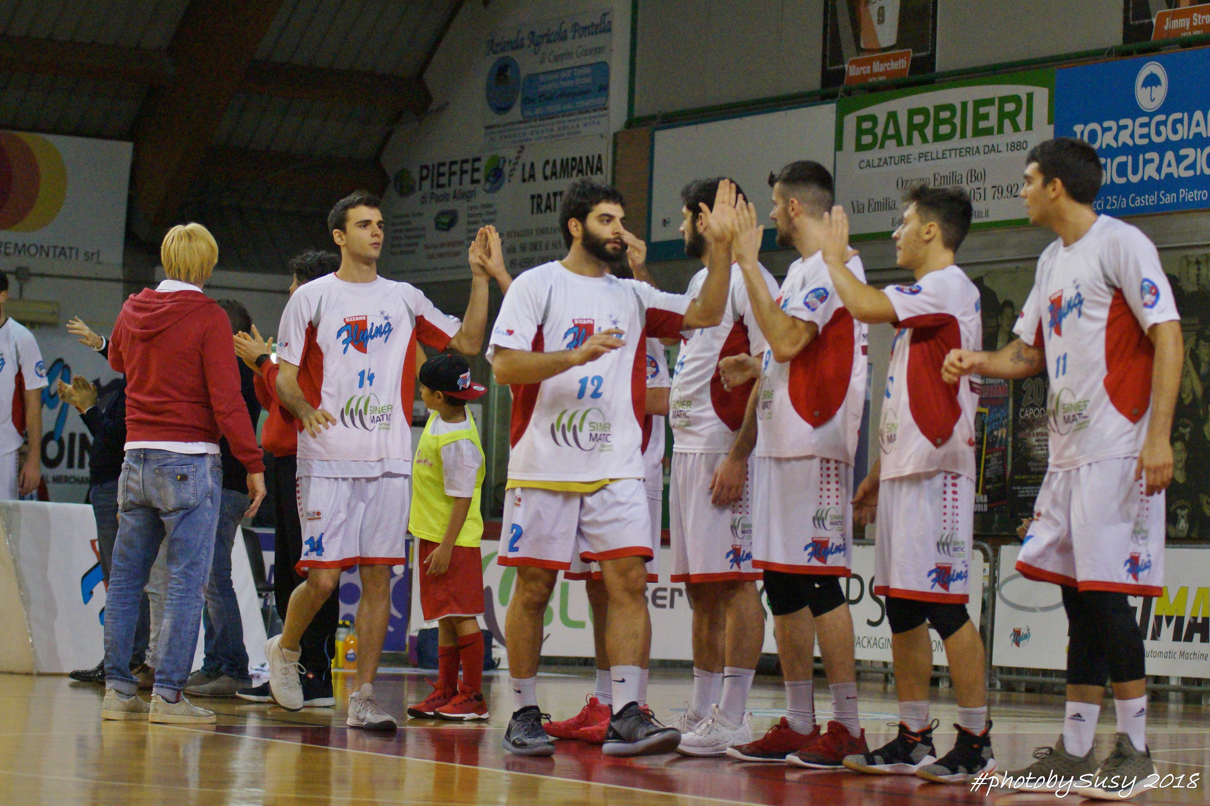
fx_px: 3562
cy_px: 402
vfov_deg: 12.9
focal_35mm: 106
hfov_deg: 19.3
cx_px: 601
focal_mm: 70
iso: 3200
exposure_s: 1/500
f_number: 2.8
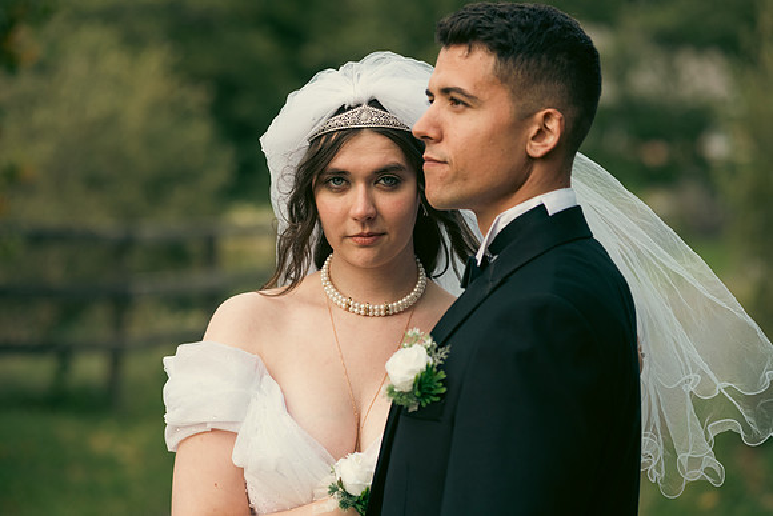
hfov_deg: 17.1
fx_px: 2577
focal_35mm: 120
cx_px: 386
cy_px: 258
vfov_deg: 11.4
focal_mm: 120
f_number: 3.5
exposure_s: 1/200
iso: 320
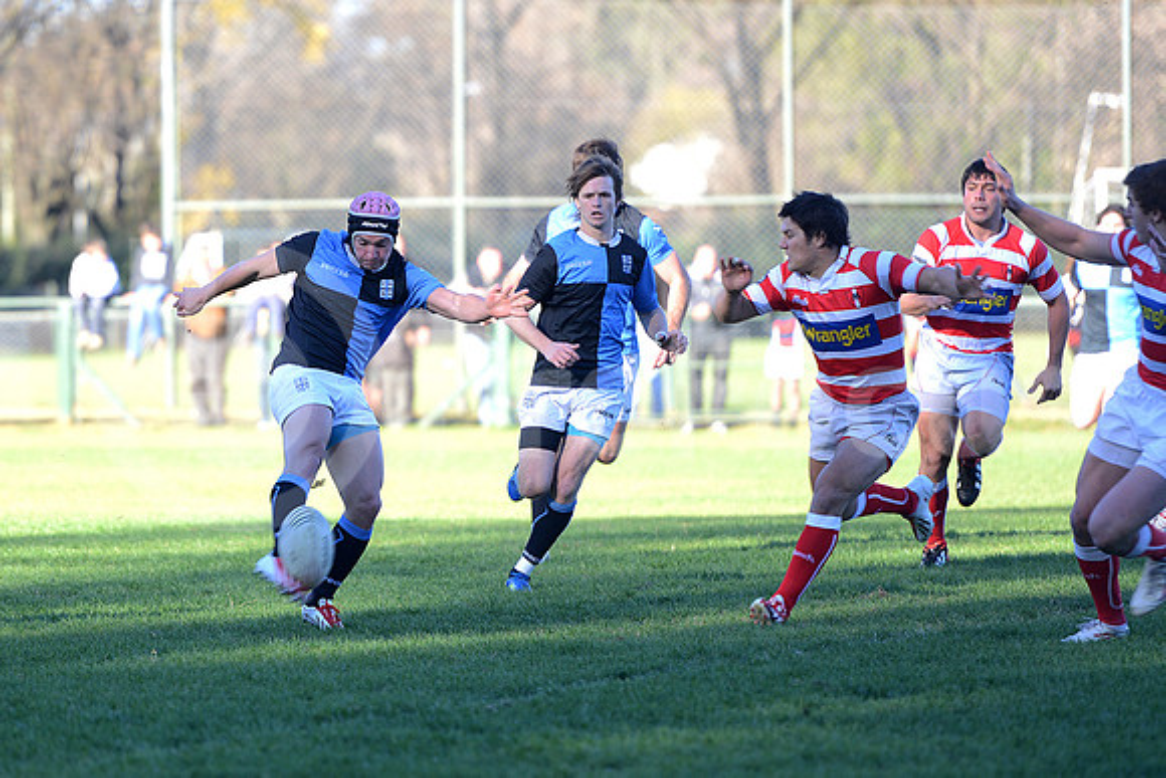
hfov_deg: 10.5
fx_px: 6317
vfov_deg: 7.0
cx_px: 583
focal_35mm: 195
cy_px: 389
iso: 320
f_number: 2.8
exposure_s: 1/500
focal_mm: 195
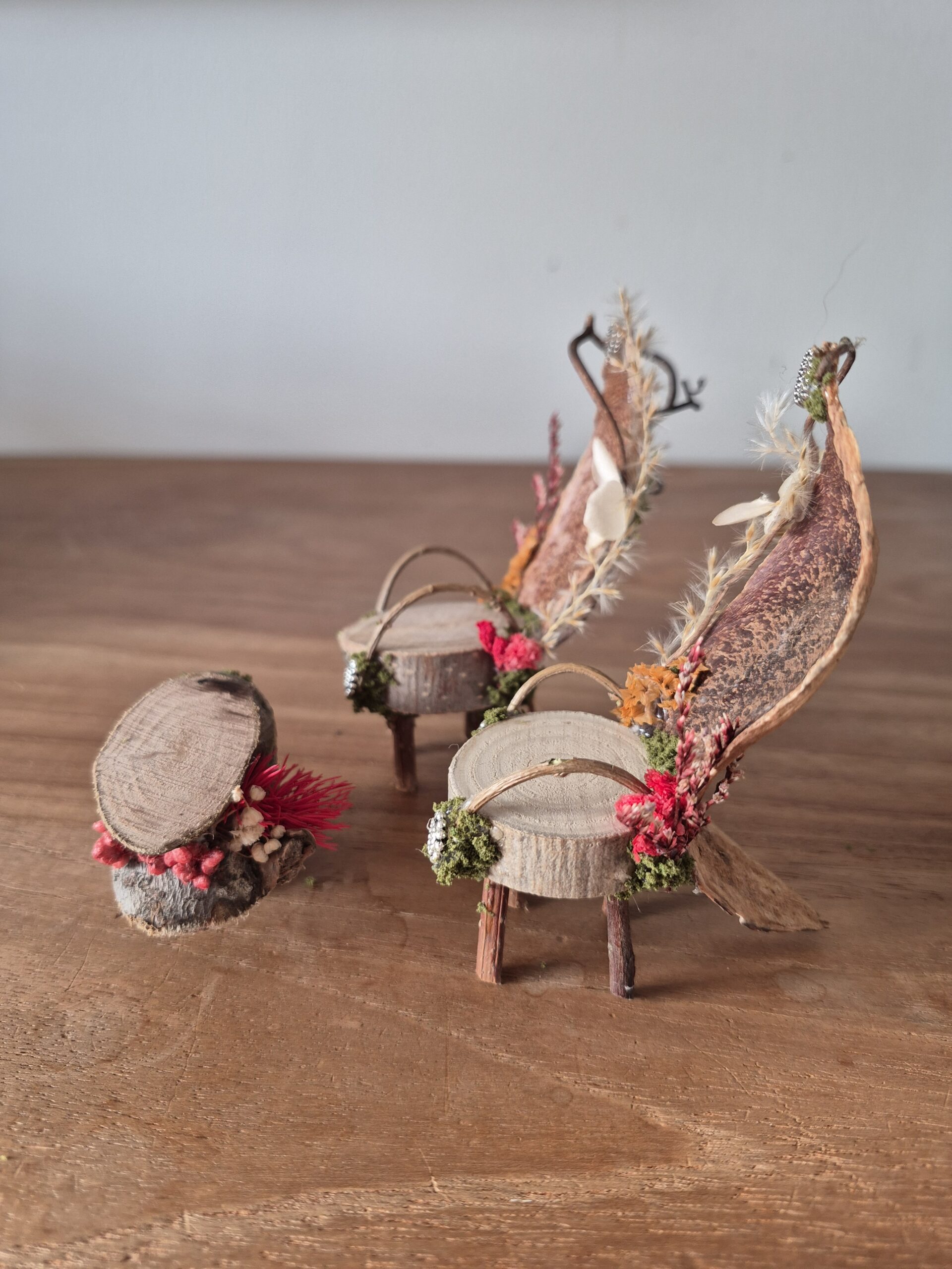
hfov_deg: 58.9
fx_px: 843
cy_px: 634
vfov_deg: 73.9
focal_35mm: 23
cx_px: 476
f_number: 1.8
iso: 125
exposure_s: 1/100
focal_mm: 5.4
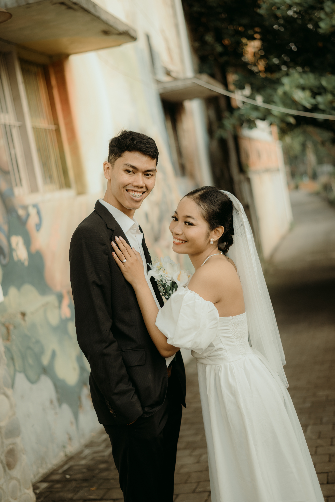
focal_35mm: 50
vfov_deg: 39.6
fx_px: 697
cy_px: 251
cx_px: 168
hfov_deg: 27.0
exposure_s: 1/320
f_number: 1.8
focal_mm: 50
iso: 100
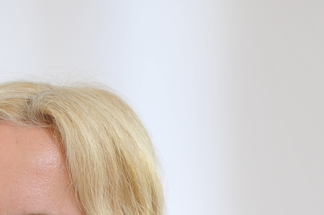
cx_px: -208
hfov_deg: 4.7
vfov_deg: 3.1
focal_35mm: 435
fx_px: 3911
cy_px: 486
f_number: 1.8
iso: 250
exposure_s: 1/100
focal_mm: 85
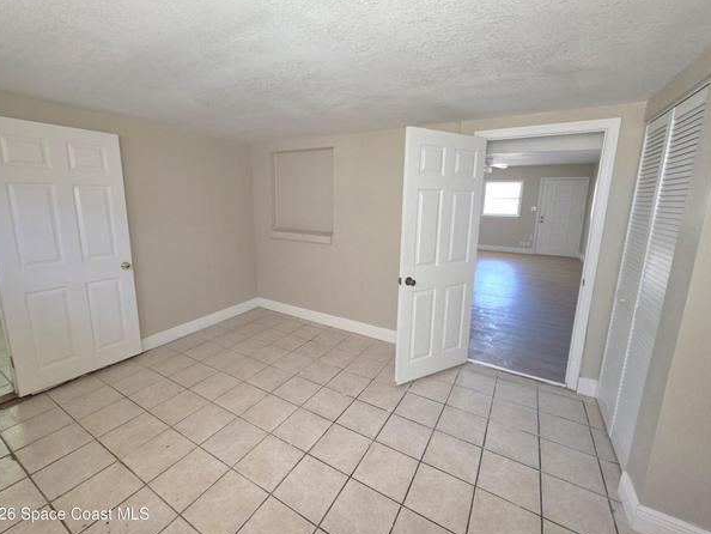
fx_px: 288
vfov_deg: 85.6
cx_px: 350
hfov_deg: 102.0
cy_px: 253
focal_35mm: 14
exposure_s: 1/60.2
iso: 320
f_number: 1.9
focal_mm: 2.2
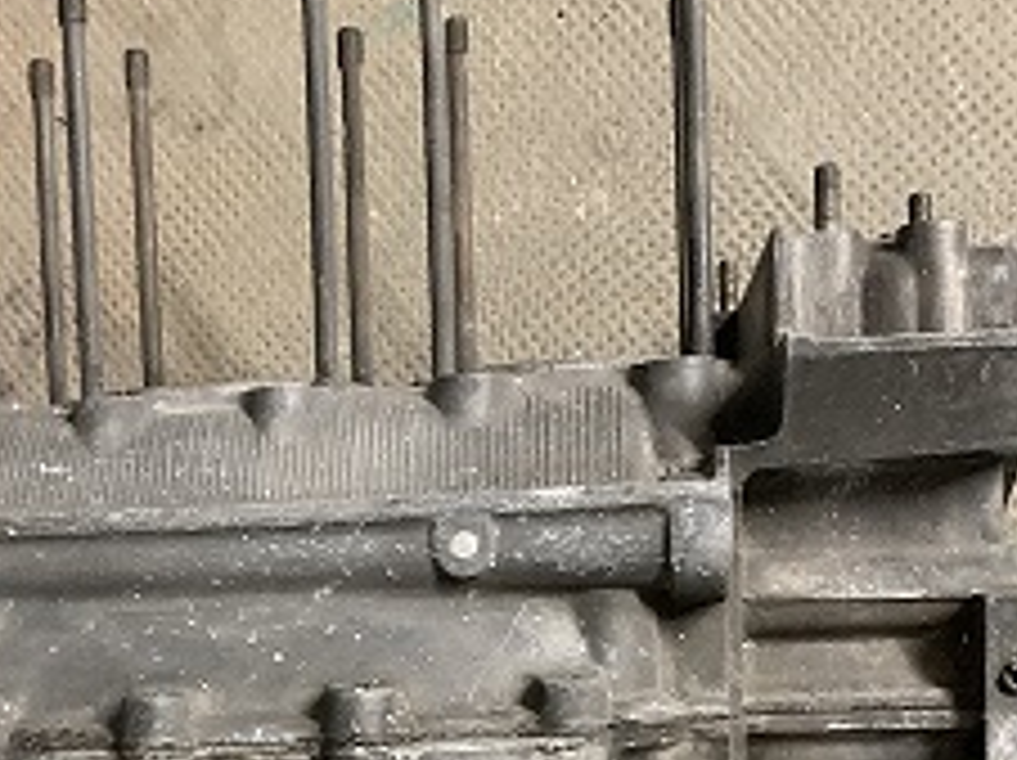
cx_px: 284
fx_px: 1702
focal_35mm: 58
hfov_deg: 32.8
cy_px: 706
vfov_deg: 24.4
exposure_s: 1/25
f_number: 1.8
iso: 400
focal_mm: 4.25
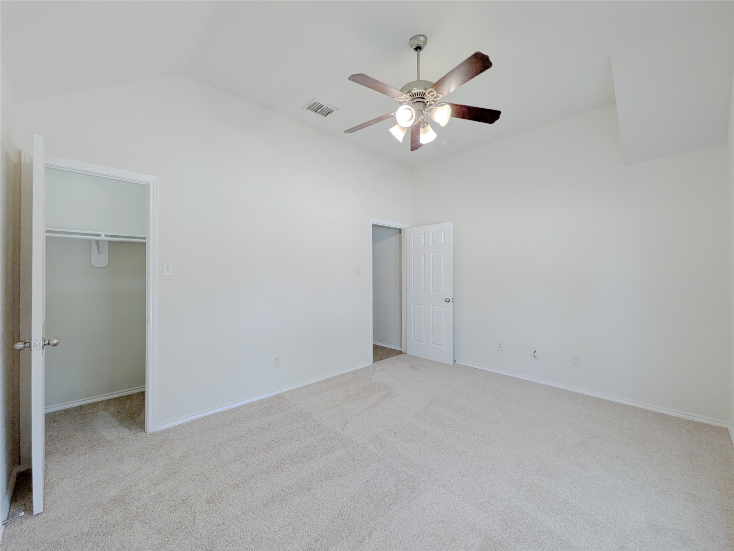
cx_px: 367
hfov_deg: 102.1
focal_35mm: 14
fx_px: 297
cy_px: 276
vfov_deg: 85.7
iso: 47
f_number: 2.2
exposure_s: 1/200
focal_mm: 1.85
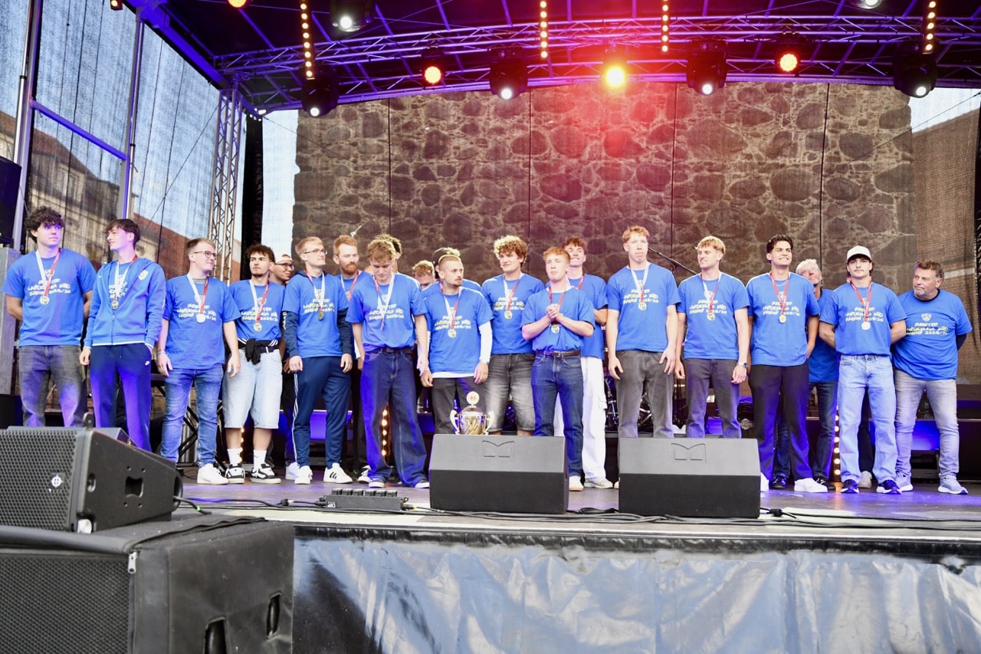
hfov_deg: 65.5
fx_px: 763
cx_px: 490
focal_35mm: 28
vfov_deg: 46.4
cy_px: 327
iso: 1800
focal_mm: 28
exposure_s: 1/800
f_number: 2.8
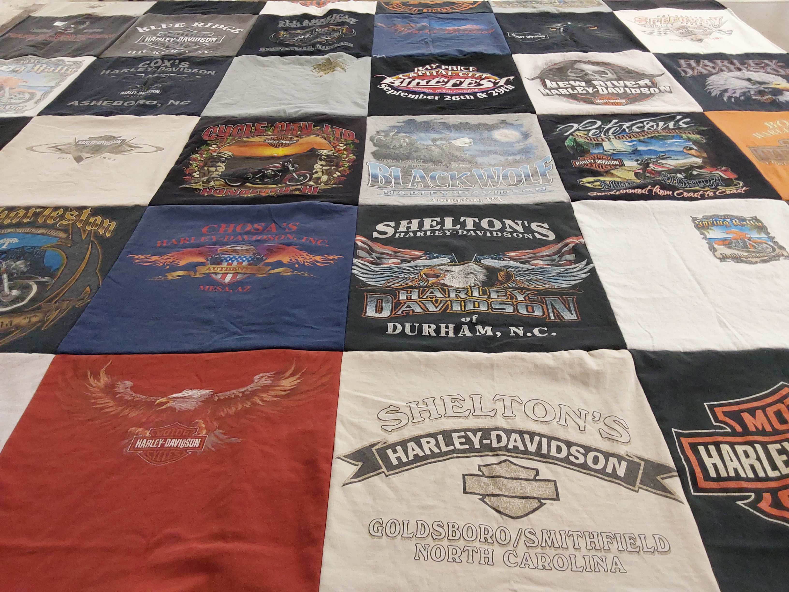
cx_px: 394
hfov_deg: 63.4
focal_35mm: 28
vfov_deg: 49.7
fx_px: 638
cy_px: 296
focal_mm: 2.91
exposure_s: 1/60
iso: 160
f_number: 1.9
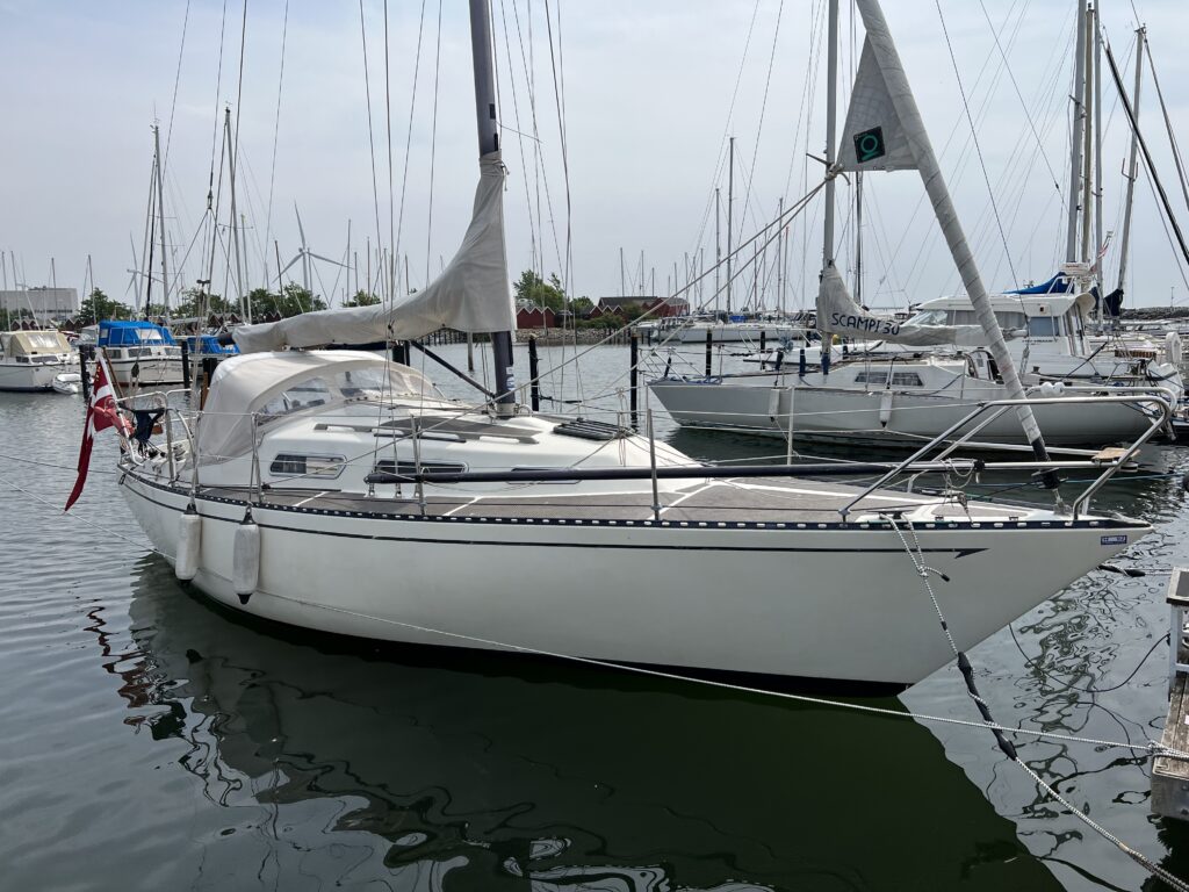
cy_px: 446
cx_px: 594
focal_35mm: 26
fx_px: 893
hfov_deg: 67.3
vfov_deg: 53.1
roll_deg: +0.5
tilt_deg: -8.5
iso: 50
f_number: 1.5
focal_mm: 5.7
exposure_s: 1/6579
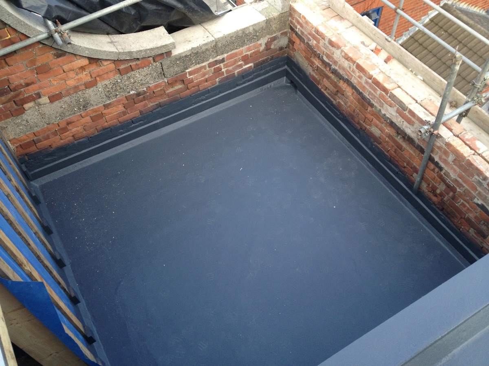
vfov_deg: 40.7
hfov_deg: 52.6
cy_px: 183
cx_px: 244
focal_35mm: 35
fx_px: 494
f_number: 2.4
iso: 64
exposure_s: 1/120
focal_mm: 4.28
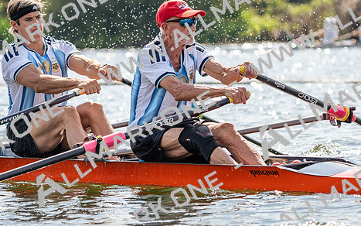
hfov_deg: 8.3
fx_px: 2489
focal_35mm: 253
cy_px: 88
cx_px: 193
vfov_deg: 5.2
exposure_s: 1/1600
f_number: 5.6
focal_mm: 200
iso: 320
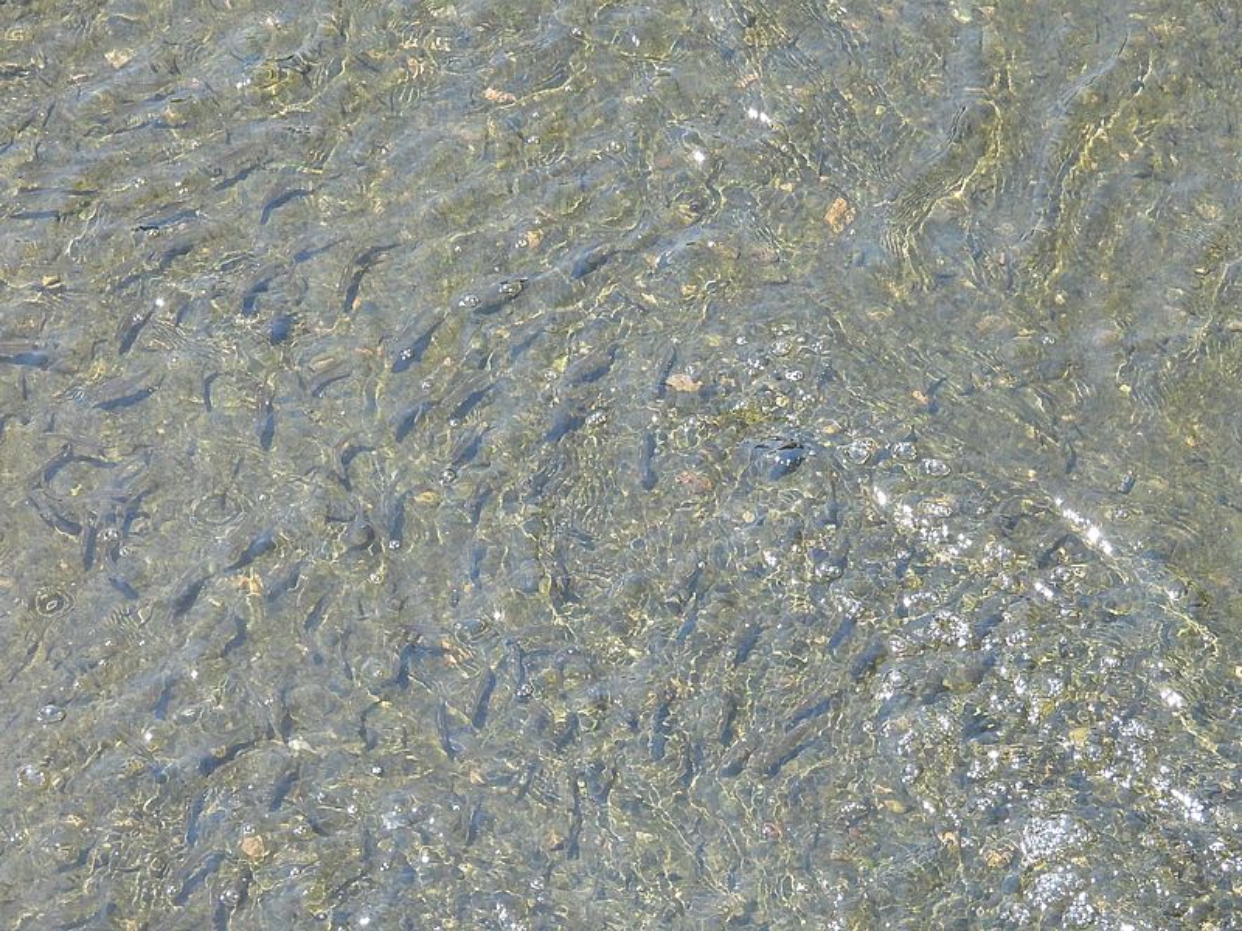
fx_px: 17940
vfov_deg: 3.0
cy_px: 466
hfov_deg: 4.0
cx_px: 621
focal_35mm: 500
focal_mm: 89.2
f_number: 5
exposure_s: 1/1000
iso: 640
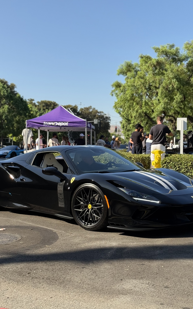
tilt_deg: -0.2
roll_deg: -1.7
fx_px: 429
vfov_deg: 39.6
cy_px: 155
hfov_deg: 25.3
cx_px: 91
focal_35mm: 51
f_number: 1.78
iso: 80
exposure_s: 1/1000
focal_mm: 6.76
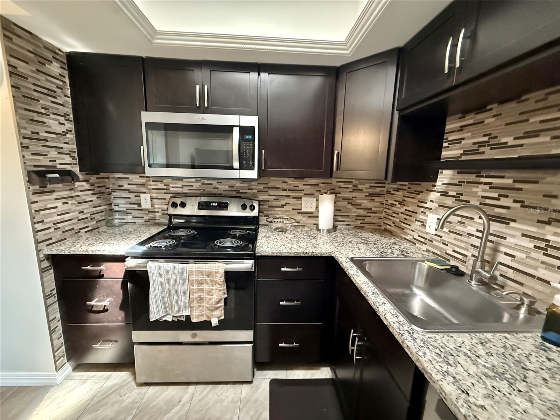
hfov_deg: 102.1
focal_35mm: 14
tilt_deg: -8.5
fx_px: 226
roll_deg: -1.4
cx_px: 280
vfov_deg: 85.7
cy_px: 210
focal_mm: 2.22
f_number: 2.2
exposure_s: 1/60
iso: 1250
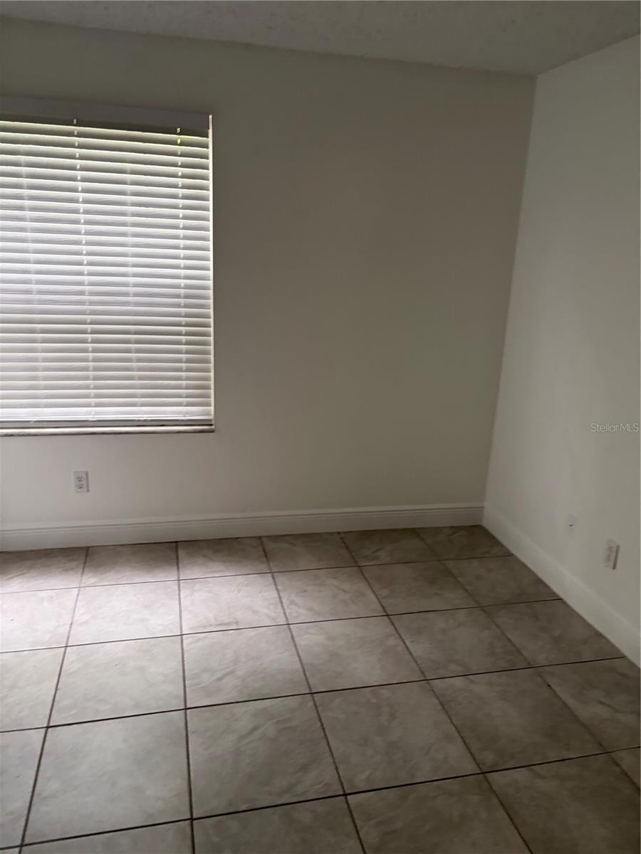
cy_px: 427
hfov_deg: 53.1
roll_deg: -2.4
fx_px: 642
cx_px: 320
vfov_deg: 67.3
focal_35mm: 26
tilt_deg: -14.1
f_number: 1.6
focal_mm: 5.96
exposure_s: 1/60
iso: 125
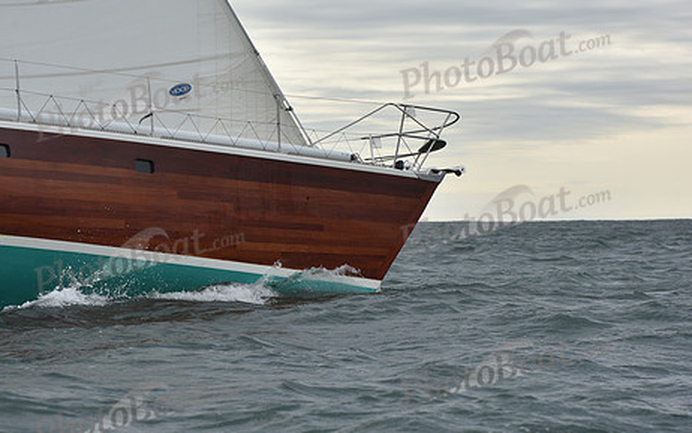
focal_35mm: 224
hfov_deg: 9.4
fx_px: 4225
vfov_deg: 5.9
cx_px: 324
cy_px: 160
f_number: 9
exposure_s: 1/1000
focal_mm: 175
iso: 320
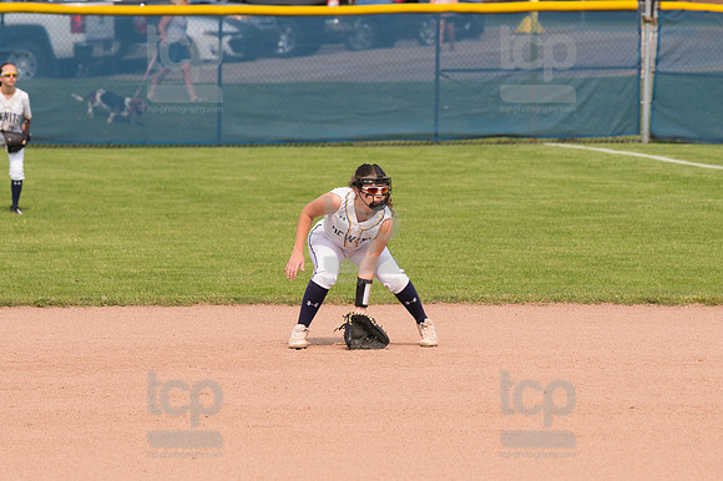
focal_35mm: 292
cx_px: 362
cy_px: 240
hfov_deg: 7.1
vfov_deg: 4.7
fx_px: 5861
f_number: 5.6
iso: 320
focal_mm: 195
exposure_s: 1/1600
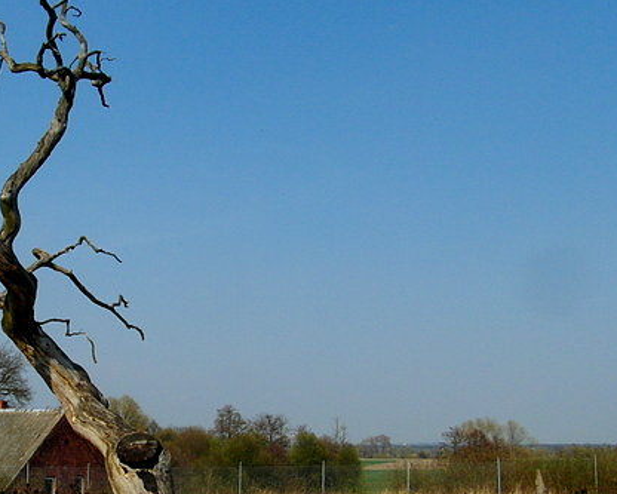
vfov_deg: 33.2
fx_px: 822
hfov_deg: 40.4
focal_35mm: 45
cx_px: 182
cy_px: 325
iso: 100
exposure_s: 1/1000
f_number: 4.2
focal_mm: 4
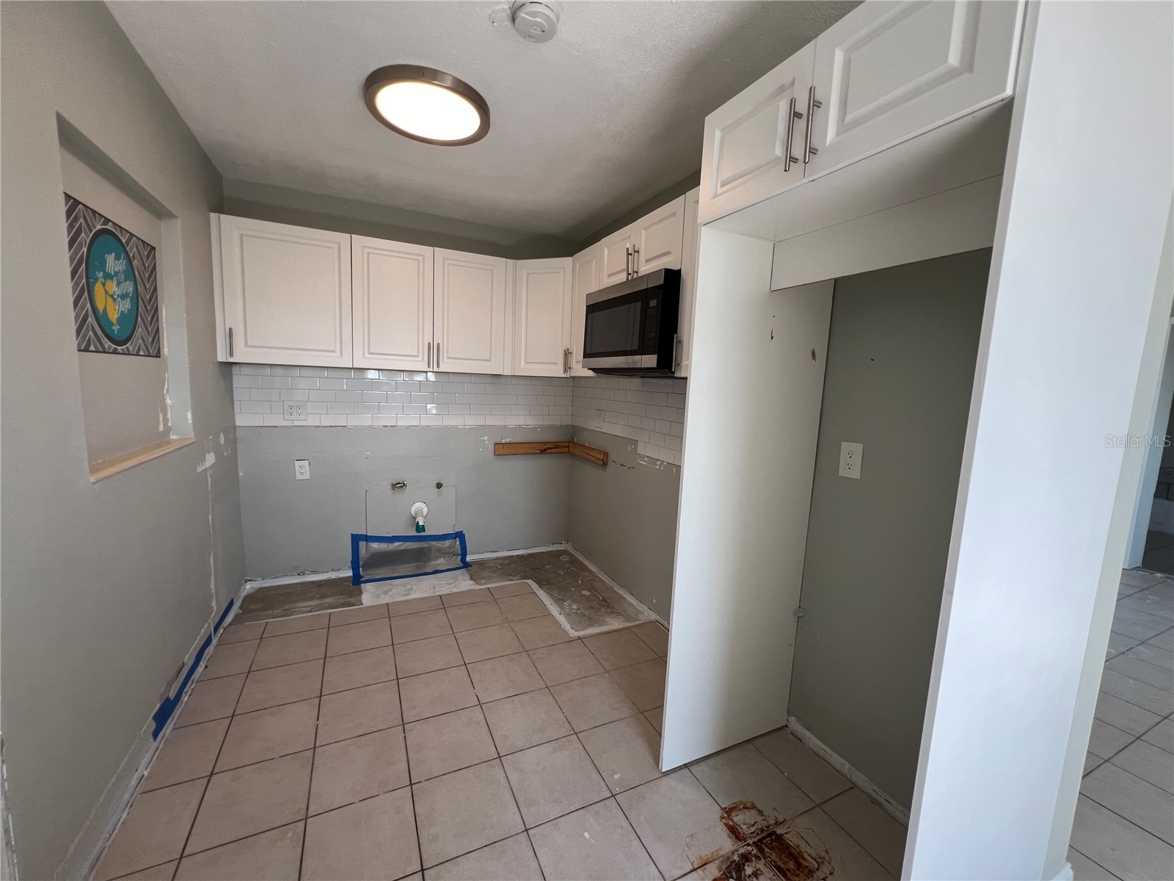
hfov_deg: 106.2
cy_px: 440
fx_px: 441
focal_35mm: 13
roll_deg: -2.0
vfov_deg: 89.9
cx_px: 587
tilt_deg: -6.9
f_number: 1.8
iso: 50
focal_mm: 1.57
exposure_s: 1/99
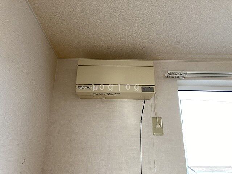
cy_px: 87
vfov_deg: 49.7
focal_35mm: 28
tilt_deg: +20.8
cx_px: 116
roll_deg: -1.2
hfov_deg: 63.4
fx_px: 188
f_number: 1.8
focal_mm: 3.99
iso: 50
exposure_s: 1/100
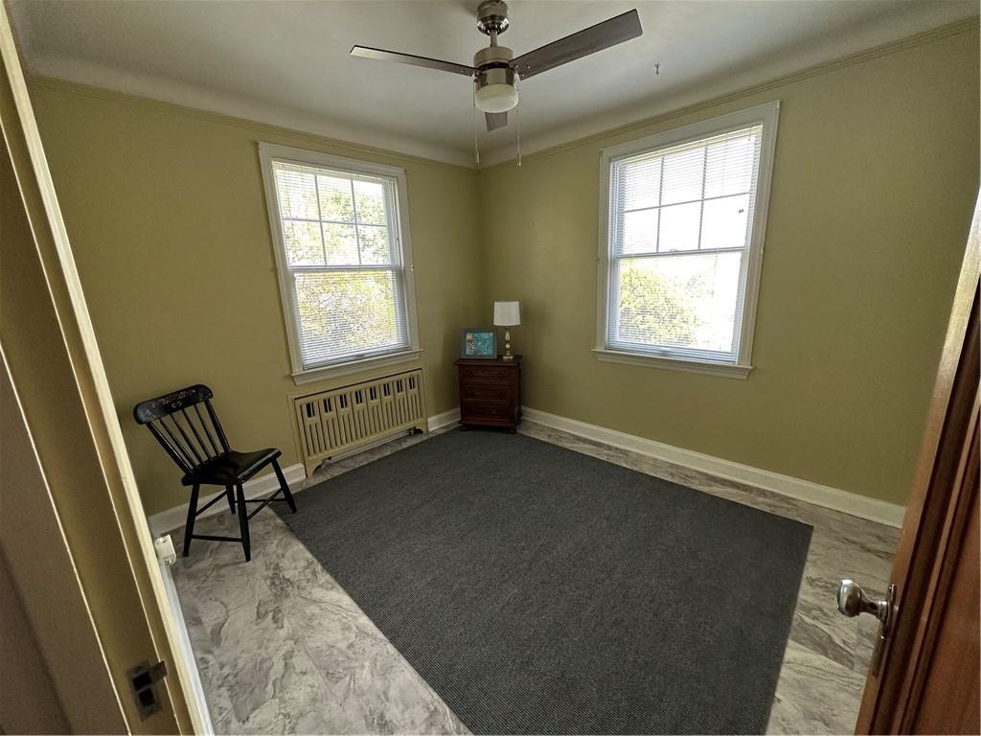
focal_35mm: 14
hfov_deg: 102.1
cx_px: 490
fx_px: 397
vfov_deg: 85.7
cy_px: 368
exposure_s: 1/99
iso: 125
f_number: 2.2
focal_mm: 2.22
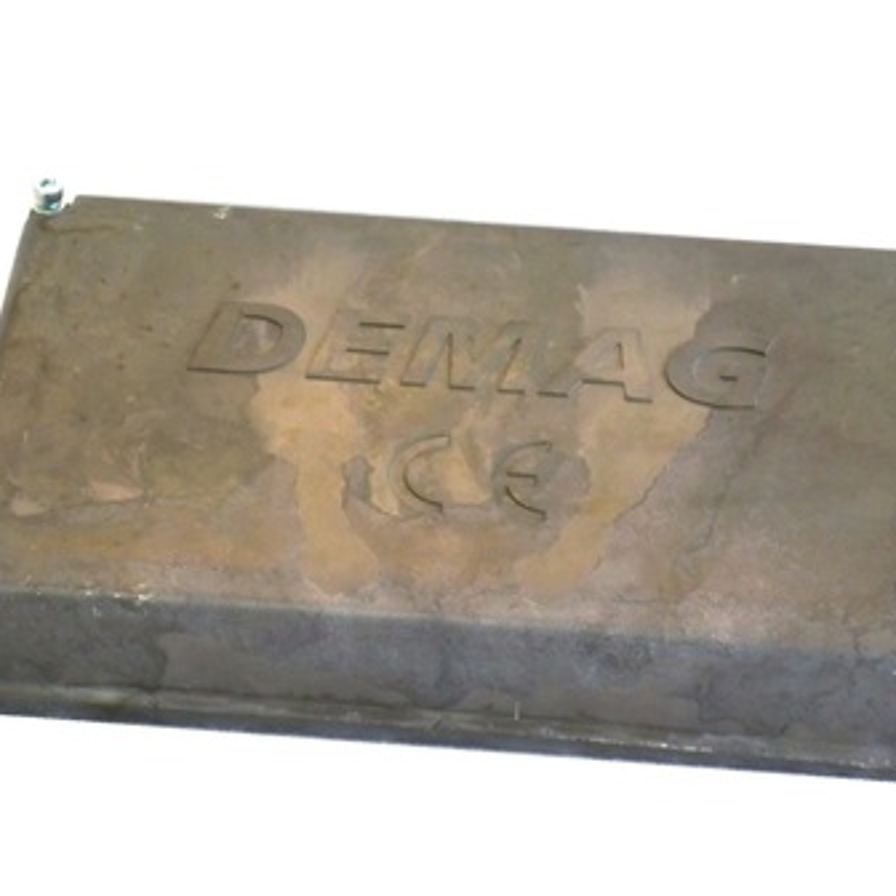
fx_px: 3690
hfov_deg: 13.8
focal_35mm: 126
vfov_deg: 13.8
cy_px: 455
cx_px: 459
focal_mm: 18.6
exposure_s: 1/40
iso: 400
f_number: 5.9
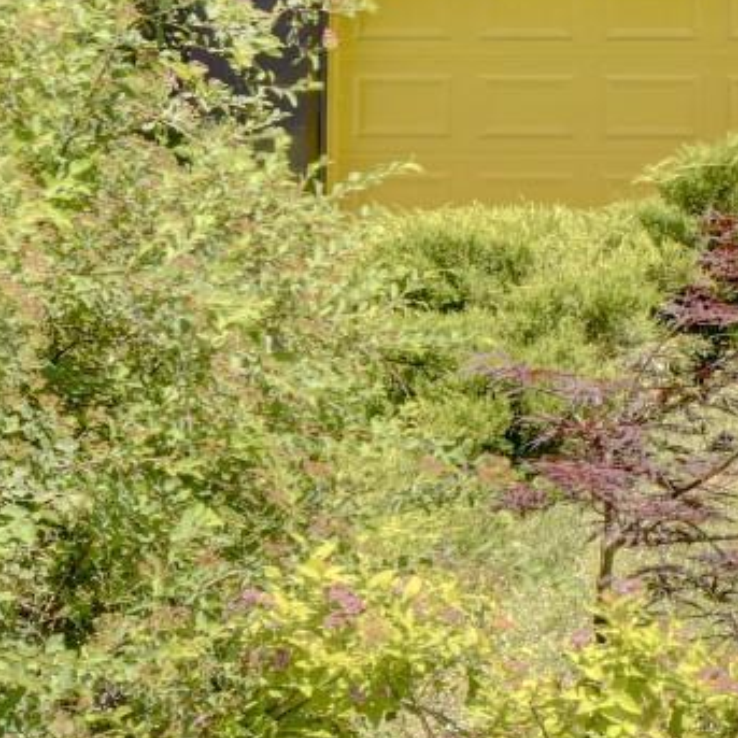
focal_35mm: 119
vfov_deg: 14.4
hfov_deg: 13.2
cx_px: 1330
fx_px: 2870
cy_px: -48
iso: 400
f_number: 8
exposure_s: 1/320
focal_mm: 20
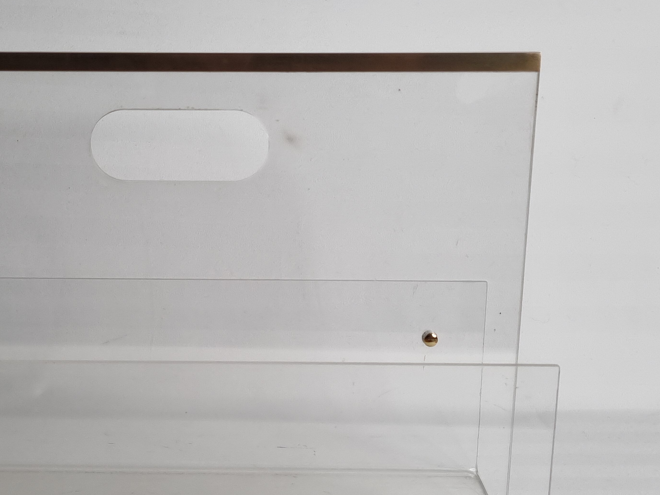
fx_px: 724
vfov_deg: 37.5
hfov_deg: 48.1
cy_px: 309
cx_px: 219
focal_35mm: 38
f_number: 1.8
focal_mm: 5.4
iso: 50
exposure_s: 1/100
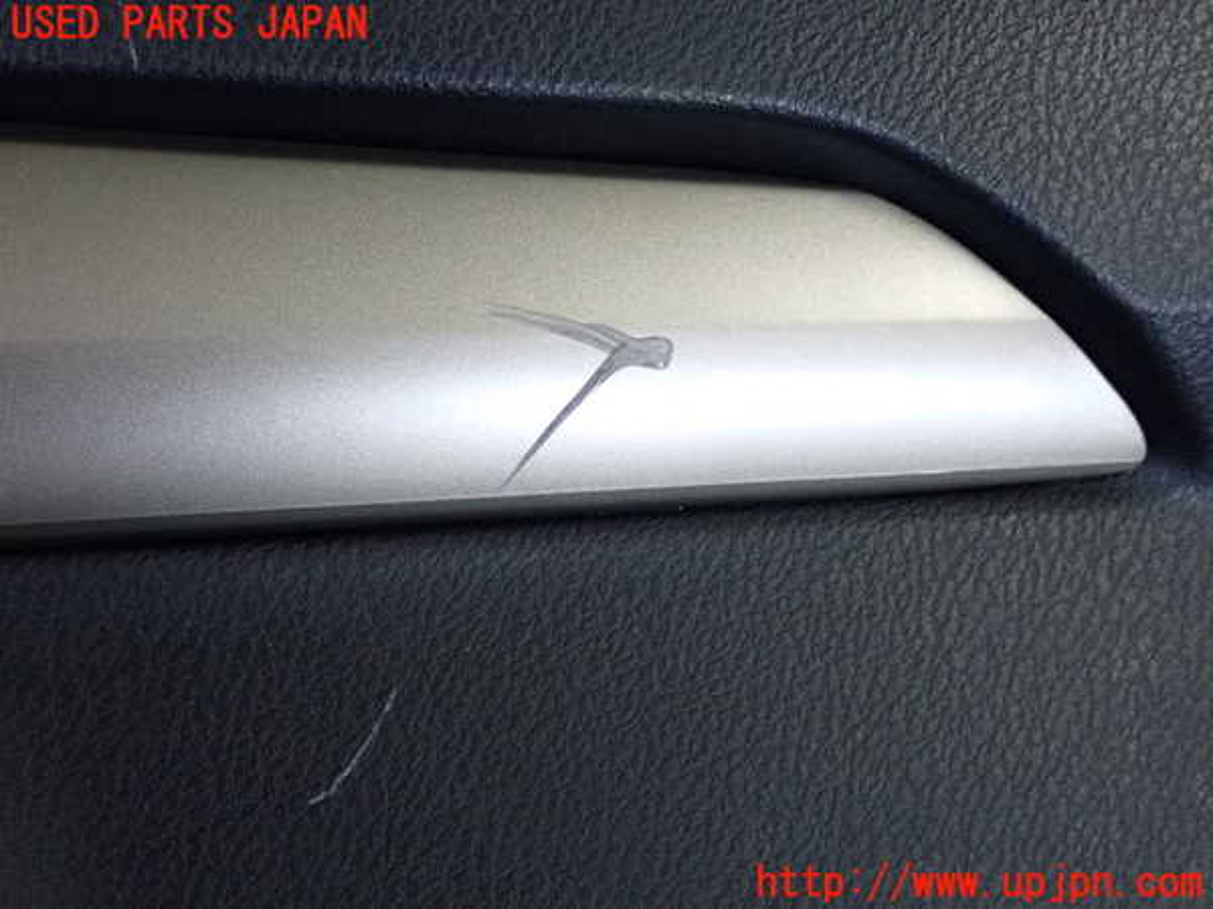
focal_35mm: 58
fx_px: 2032
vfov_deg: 25.2
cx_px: 606
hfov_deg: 33.2
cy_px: 454
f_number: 3.5
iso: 1600
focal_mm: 10.35
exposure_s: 1/125
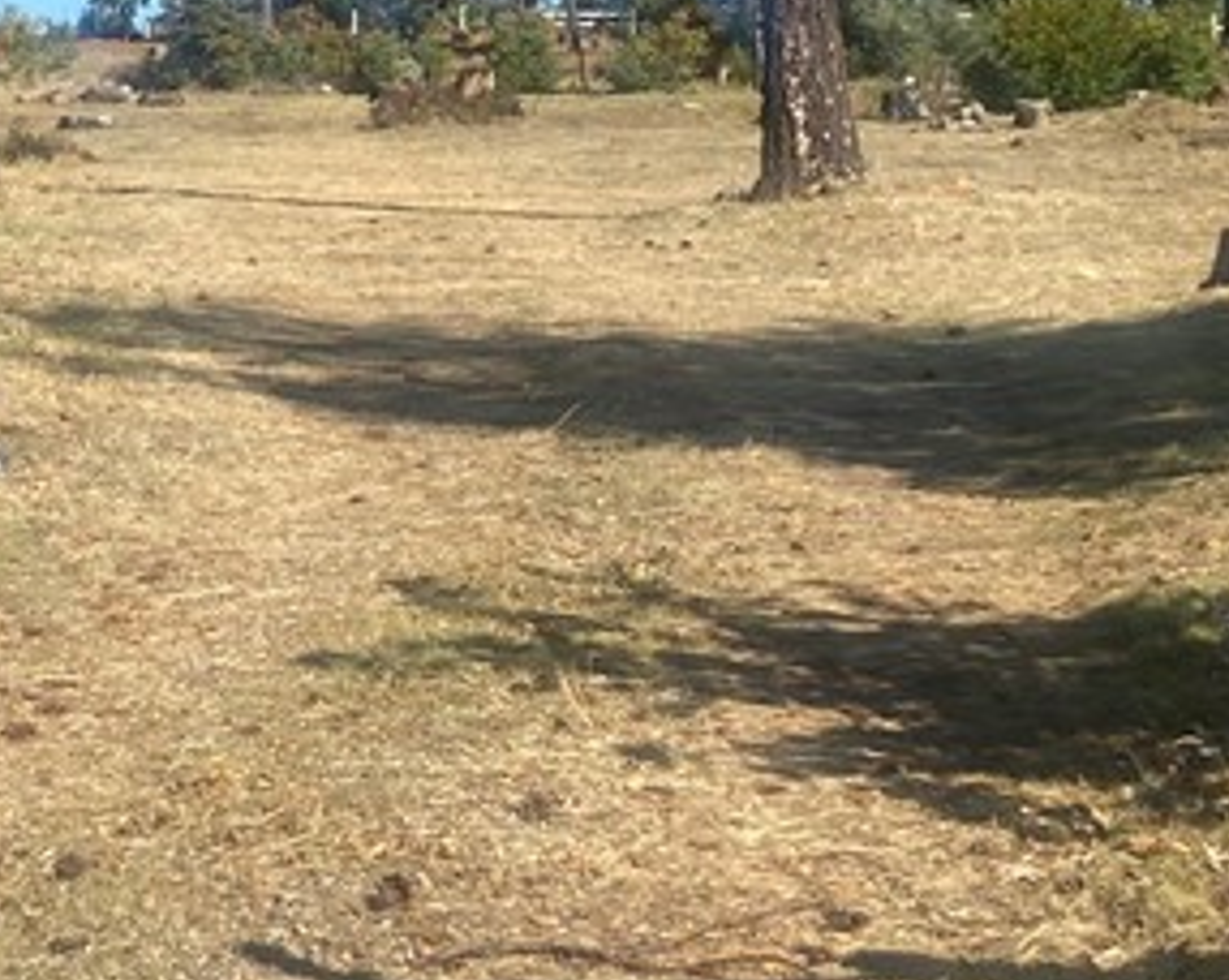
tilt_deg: +5.7
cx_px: 215
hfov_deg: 20.8
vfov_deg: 16.6
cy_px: 47
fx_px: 3305
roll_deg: -0.9
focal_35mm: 91
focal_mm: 4.25
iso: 32
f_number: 1.8
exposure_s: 1/2513
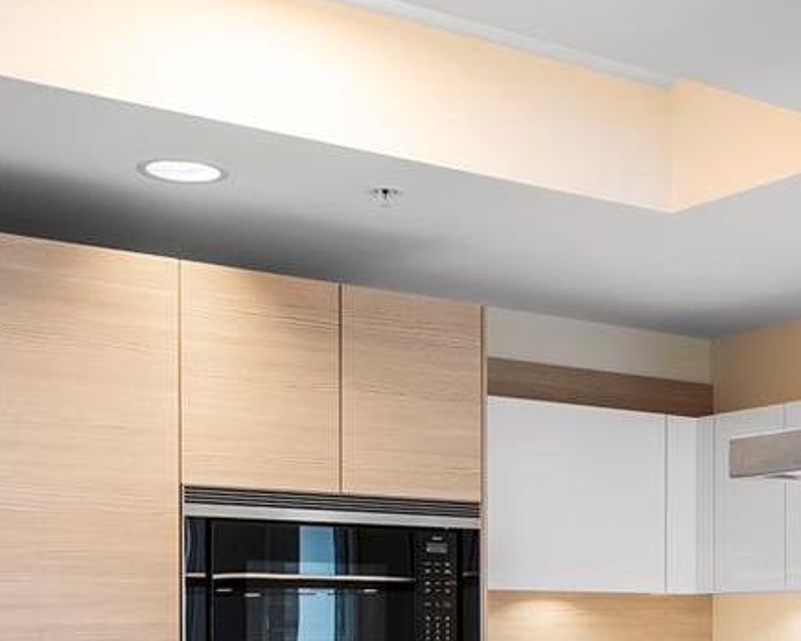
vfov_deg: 21.4
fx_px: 1636
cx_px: 694
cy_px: 639
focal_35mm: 69
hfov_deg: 26.7
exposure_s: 1/30
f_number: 8
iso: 320
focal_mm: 20
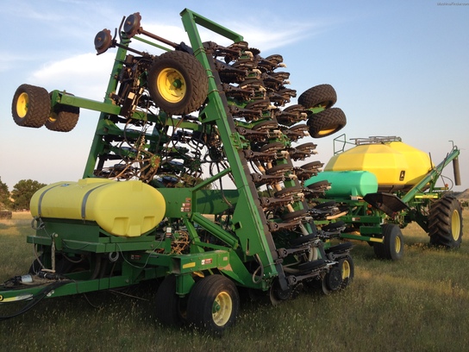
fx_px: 474
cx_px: 234
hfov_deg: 52.6
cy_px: 176
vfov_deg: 40.7
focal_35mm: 35
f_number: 2.4
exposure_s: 1/389
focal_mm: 4.28
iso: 64
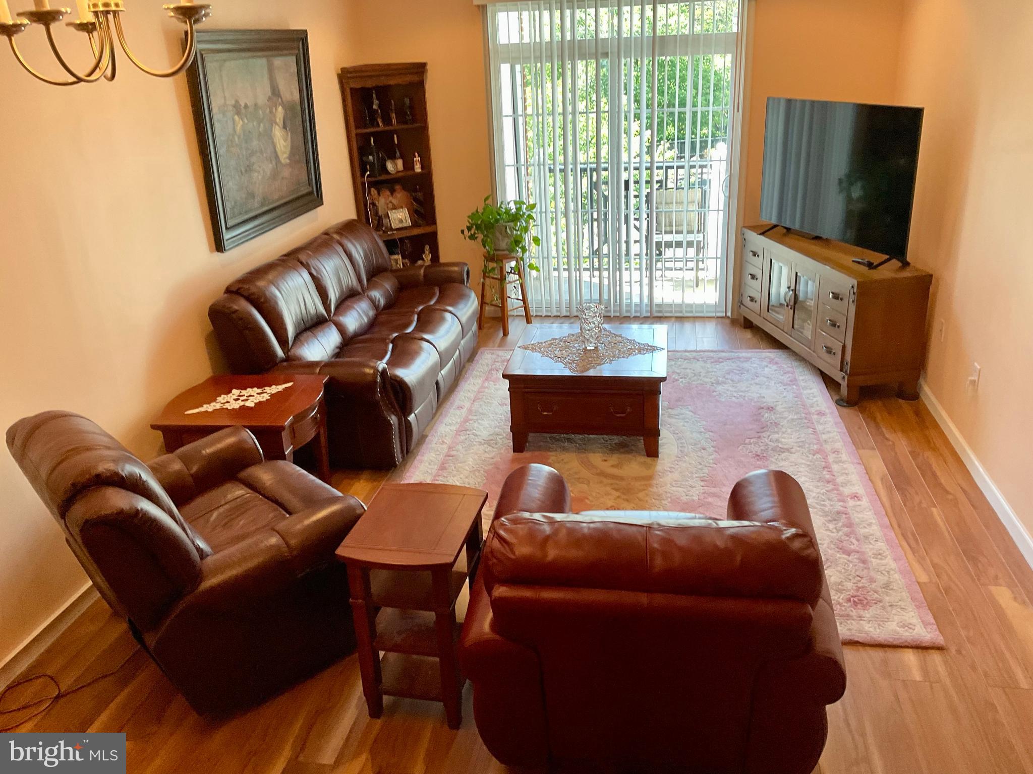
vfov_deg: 48.2
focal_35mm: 29
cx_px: 516
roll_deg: +1.7
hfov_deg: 61.7
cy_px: 387
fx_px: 865
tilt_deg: -20.9
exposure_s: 1/60
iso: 80
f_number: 1.8
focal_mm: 3
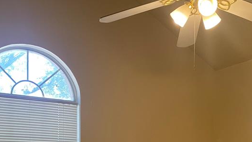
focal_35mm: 55
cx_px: 159
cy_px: 176
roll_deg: -0.1
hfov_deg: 37.6
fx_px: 368
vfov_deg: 20.3
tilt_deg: -0.3
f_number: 1.8
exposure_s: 1/60
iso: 100
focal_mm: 4.25
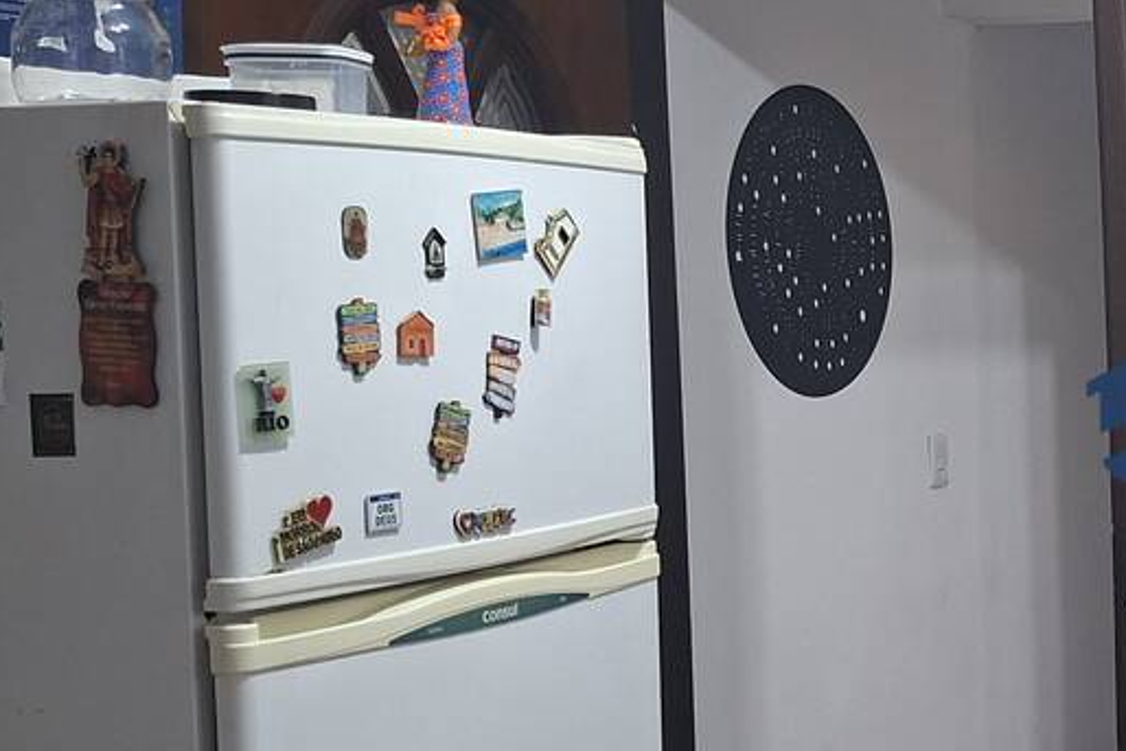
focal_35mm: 67
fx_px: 2096
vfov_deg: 20.3
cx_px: 1428
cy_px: 409
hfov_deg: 26.1
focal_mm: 5.54
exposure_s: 1/40
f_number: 1.8
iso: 250
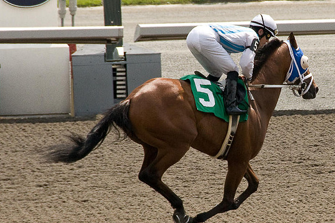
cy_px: 116
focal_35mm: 325
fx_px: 3023
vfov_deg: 4.2
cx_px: 176
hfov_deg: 6.3
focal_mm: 200
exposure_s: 1/1250
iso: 800
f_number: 11
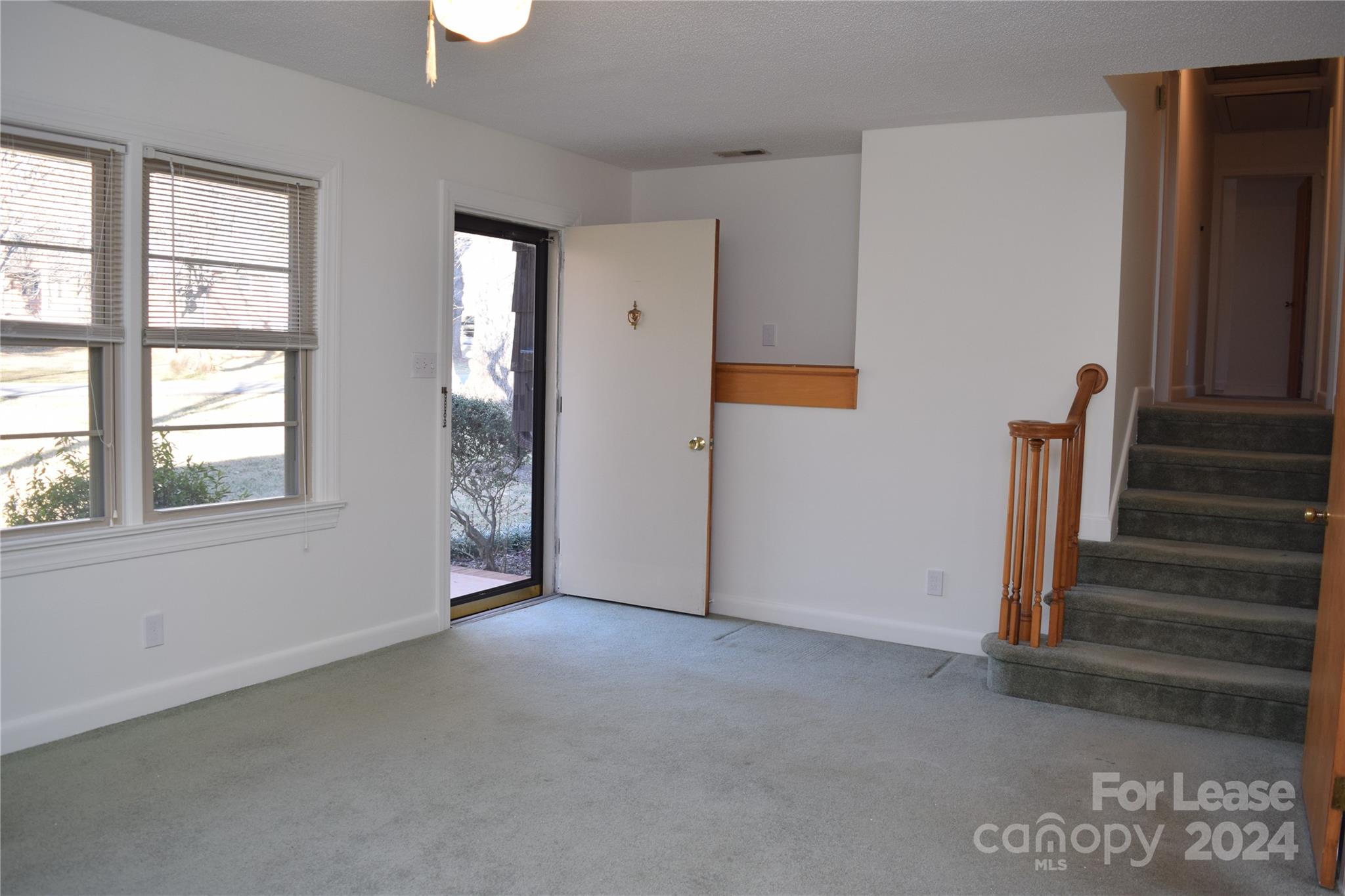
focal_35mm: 27
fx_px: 1009
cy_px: 448
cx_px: 672
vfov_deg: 47.9
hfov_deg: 67.4
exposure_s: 1/80
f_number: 4.5
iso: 400
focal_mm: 18
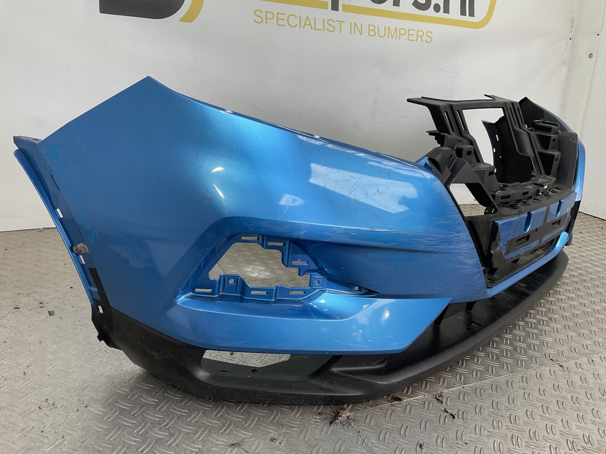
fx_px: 508
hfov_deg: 61.7
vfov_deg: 48.2
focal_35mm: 29
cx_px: 303
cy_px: 227
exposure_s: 1/159
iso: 16
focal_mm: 3
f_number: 1.8
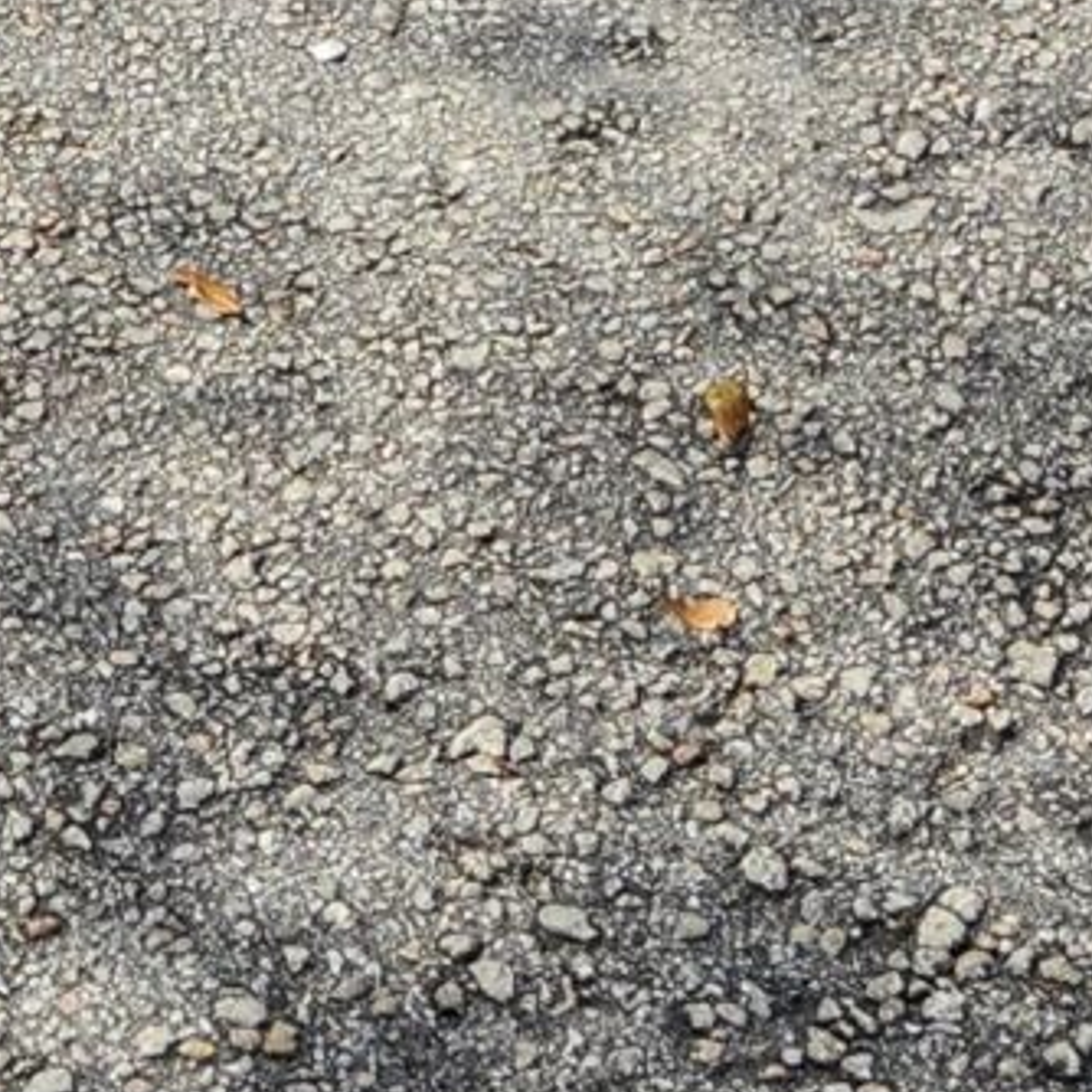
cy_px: -1952
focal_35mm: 156
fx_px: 5568
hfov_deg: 11.2
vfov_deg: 9.3
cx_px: 634
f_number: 1.8
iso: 20
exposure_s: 1/845
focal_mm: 5.4
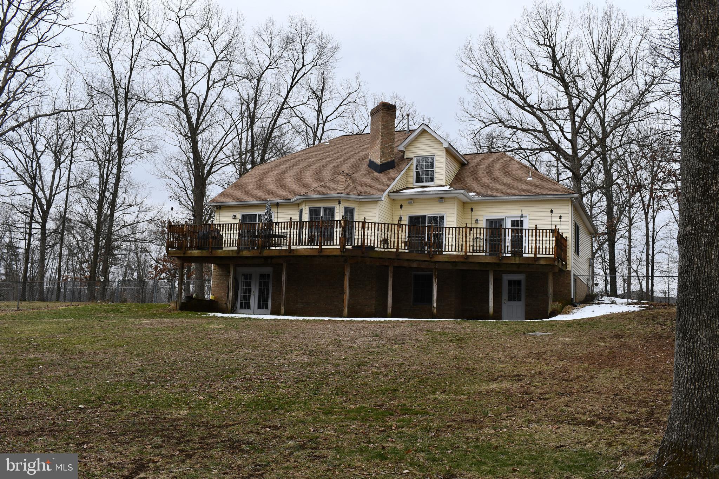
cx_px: 360
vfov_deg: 36.9
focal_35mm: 36
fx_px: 719
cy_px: 240
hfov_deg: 53.1
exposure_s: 1/250
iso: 180
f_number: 8
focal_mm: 24
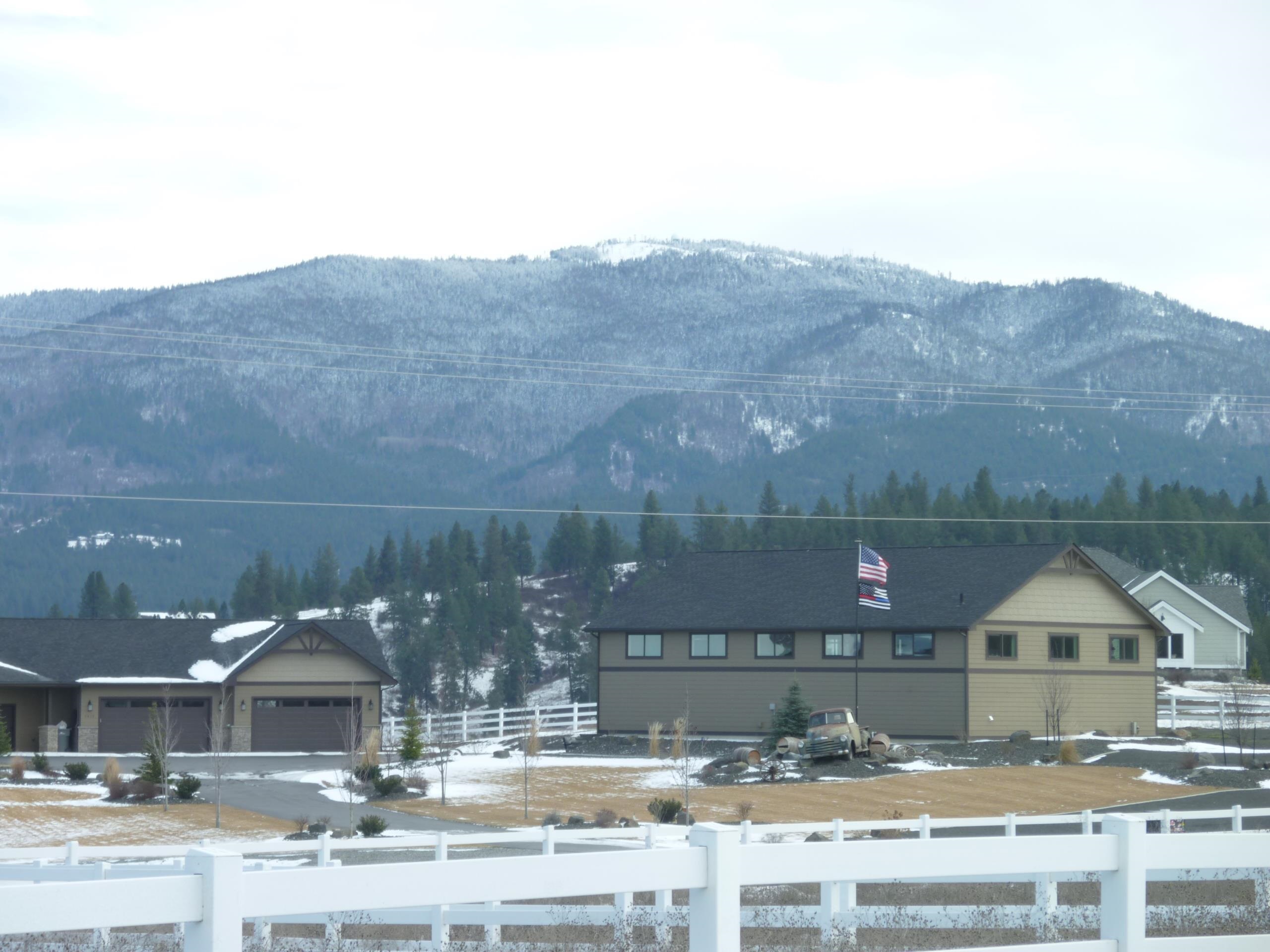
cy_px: 476
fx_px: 4109
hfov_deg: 17.6
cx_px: 635
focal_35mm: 112
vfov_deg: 13.2
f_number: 5.3
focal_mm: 20.2
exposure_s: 1/125
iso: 80
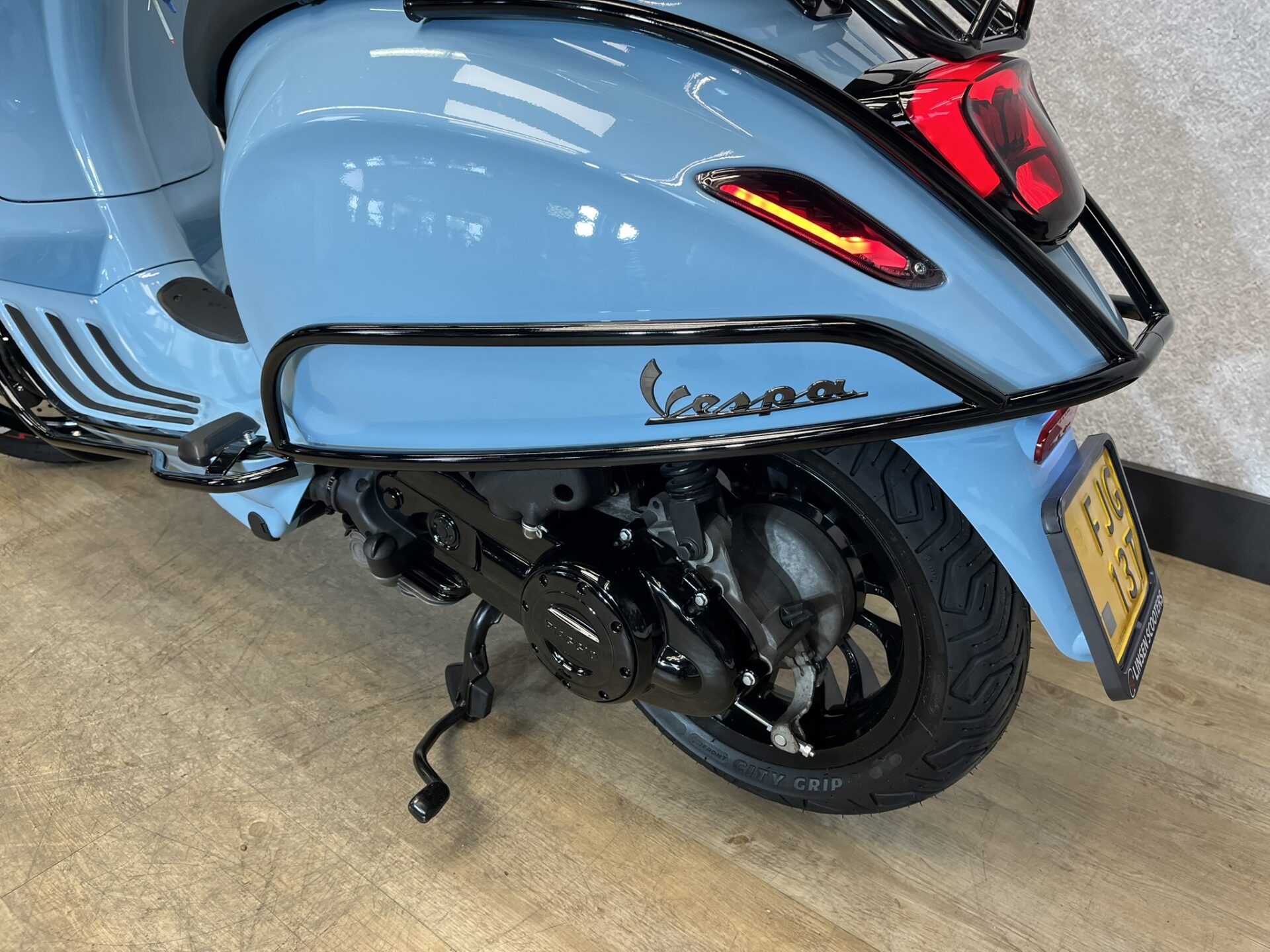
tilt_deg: -27.7
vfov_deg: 53.1
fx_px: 954
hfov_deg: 67.3
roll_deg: +0.1
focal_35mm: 26
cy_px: 476
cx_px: 635
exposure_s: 1/100
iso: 80
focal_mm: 5.1
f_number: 1.6
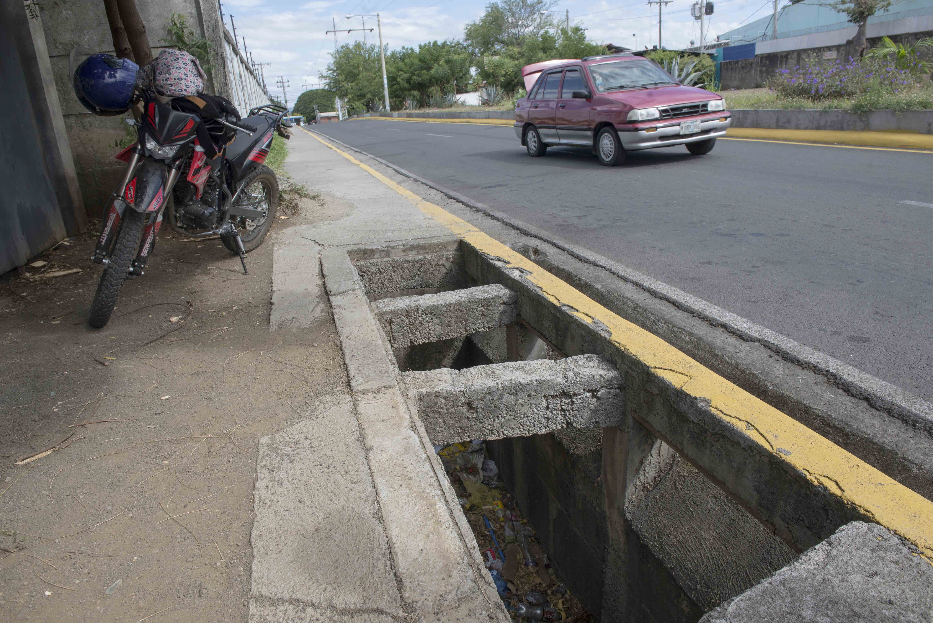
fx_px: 622
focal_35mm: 24
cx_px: 466
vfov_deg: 53.2
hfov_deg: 73.7
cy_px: 312
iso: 400
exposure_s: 1/500
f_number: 10
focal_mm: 24
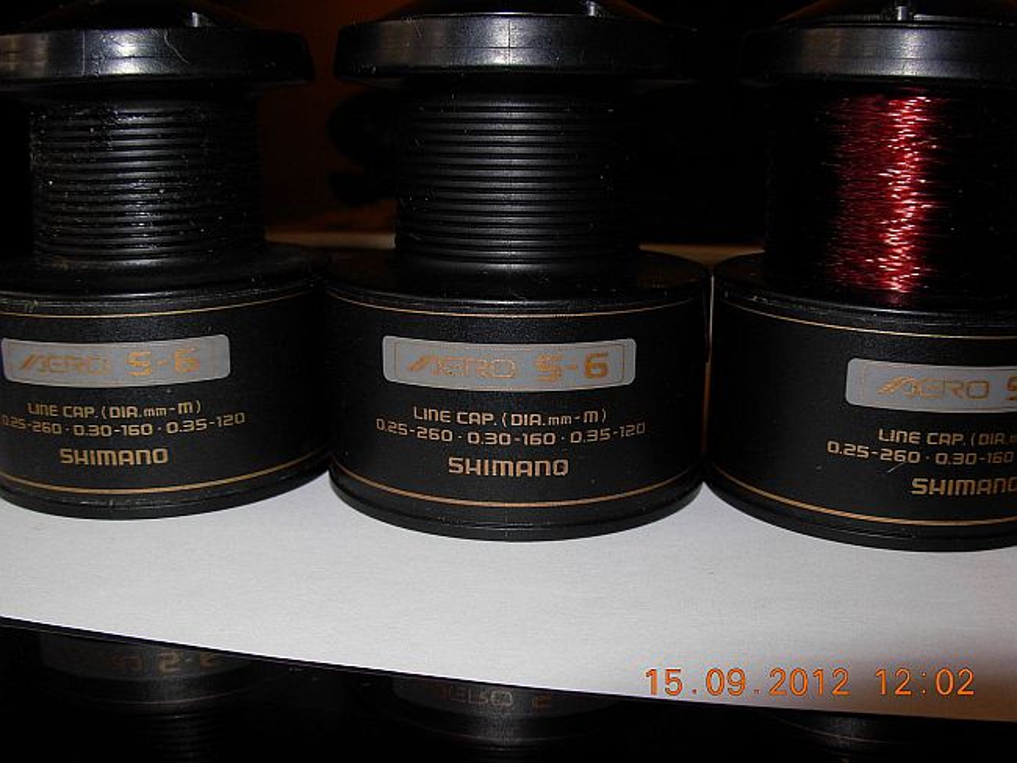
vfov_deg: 37.7
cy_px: 382
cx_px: 508
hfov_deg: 49.0
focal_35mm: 38
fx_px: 1117
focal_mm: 6.3
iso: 79
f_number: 4.9
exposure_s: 1/22.6
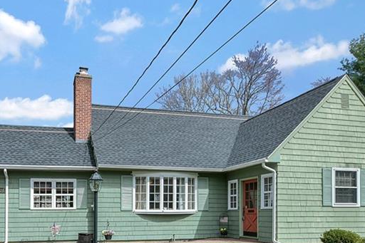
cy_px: 203
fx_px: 284
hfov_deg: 63.3
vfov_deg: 43.6
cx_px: 113
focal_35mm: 28
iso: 100
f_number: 11
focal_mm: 14
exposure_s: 1/125
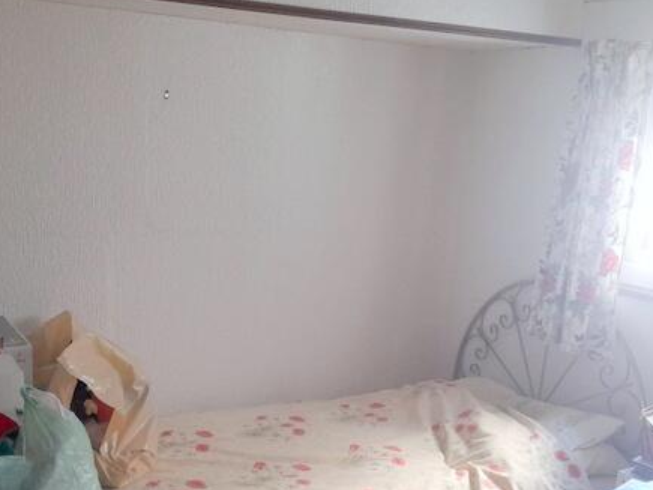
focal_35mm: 46
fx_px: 868
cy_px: 370
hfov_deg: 41.2
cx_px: 374
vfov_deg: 30.9
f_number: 2
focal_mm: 4.6
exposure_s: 1/50
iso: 200
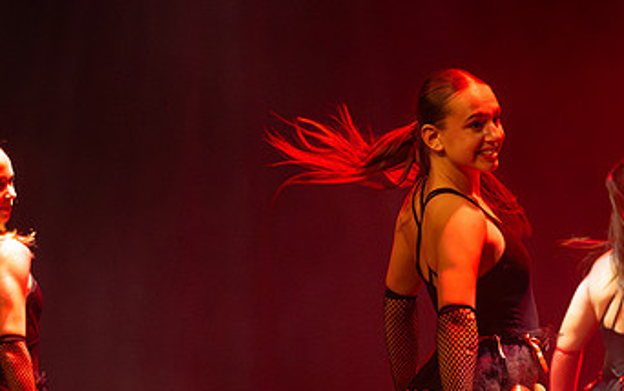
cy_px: 370
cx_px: 495
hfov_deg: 9.1
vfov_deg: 5.7
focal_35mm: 231
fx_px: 3930
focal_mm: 103
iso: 5000
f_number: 3.5
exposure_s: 1/250
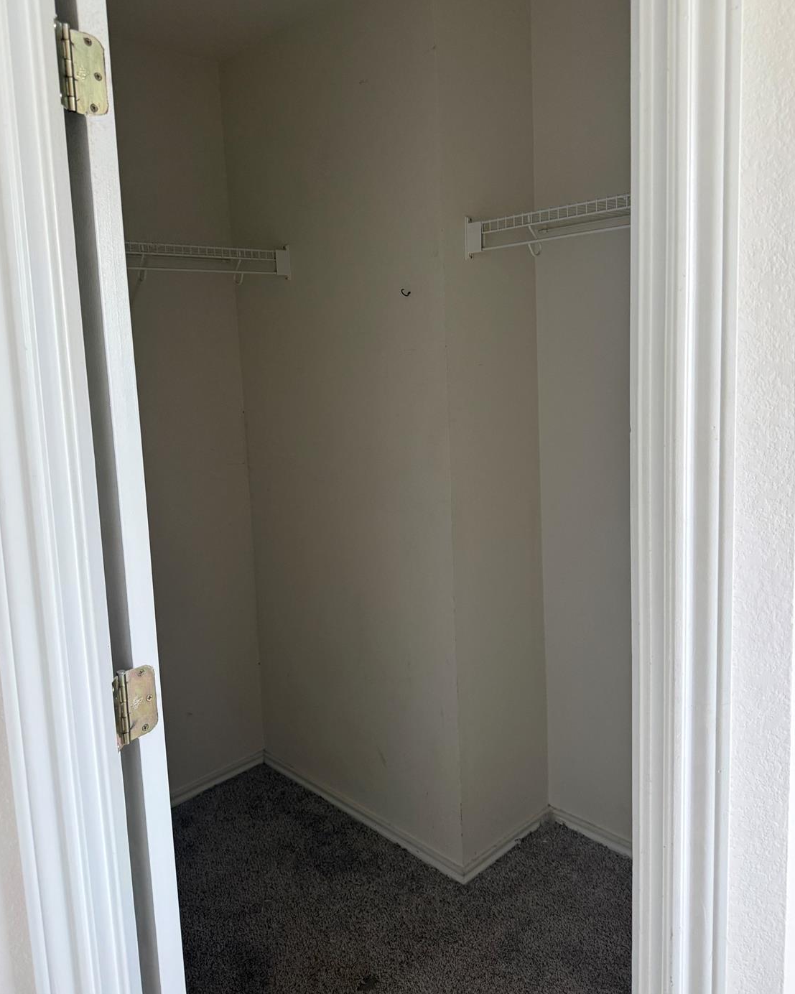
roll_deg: +2.1
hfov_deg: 54.9
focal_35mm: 26
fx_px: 765
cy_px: 447
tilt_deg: -5.7
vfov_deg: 65.9
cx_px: 399
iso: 250
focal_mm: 6.76
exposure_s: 1/60
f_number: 1.78
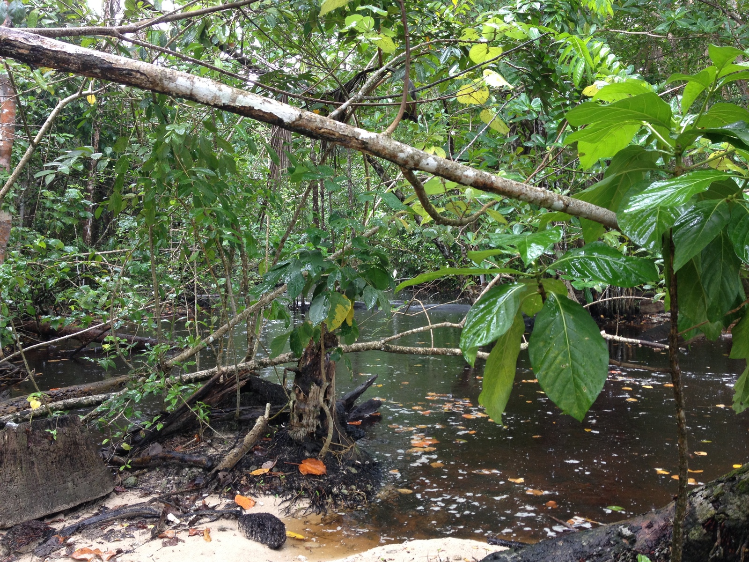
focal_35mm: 35
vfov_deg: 40.7
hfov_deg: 52.6
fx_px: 757
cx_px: 374
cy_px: 281
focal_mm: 4.28
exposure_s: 1/30
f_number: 2.4
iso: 50
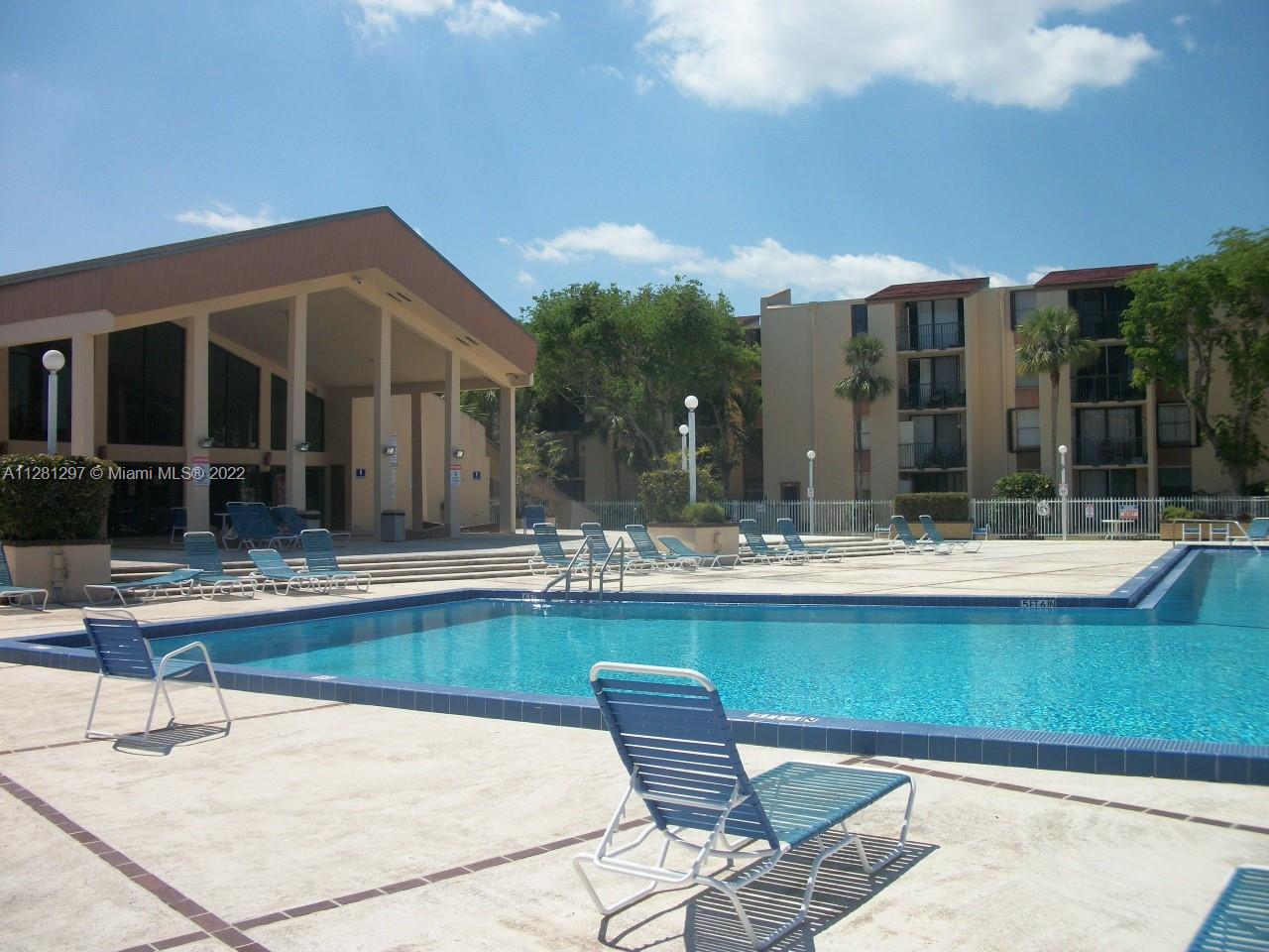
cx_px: 634
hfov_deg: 56.8
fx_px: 1173
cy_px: 476
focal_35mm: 32
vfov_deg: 44.2
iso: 80
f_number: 8.8
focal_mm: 5.7
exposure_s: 1/320
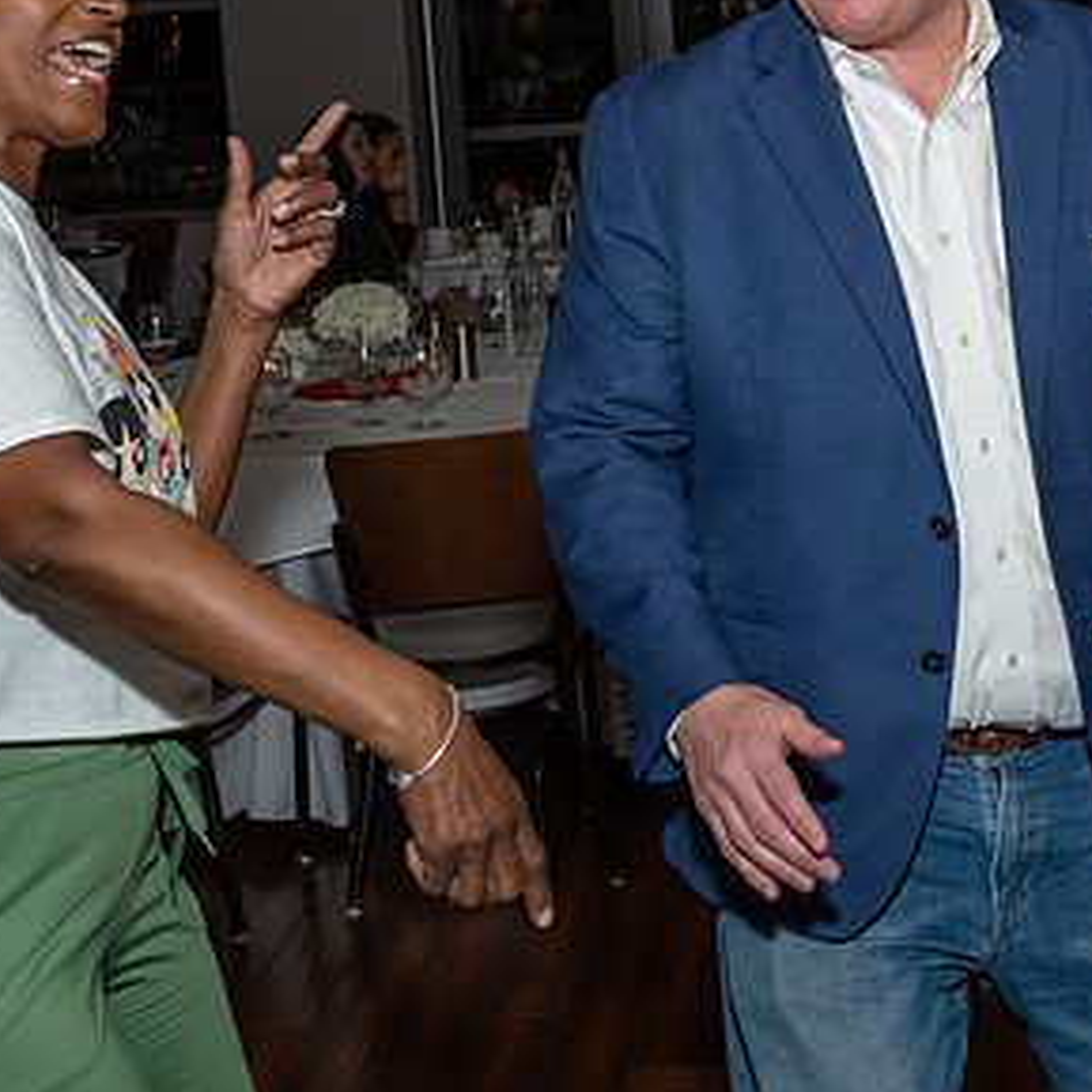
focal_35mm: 82
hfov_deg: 20.9
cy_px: 215
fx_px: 2927
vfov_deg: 20.9
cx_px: 881
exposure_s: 1/250
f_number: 8
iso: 400
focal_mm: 23
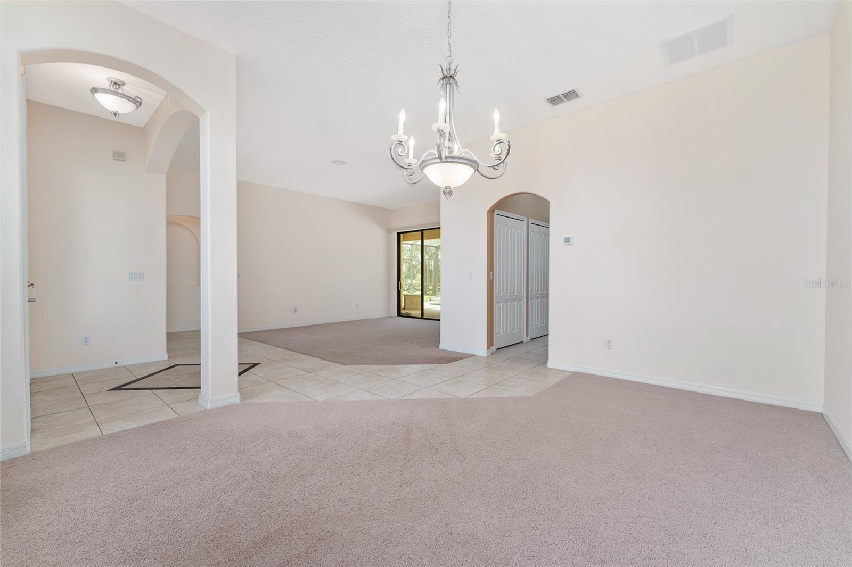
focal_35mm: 15
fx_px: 362
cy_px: 284
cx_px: 426
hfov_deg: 99.3
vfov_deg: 76.2
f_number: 7.1
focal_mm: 15.3
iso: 320
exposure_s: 1/6
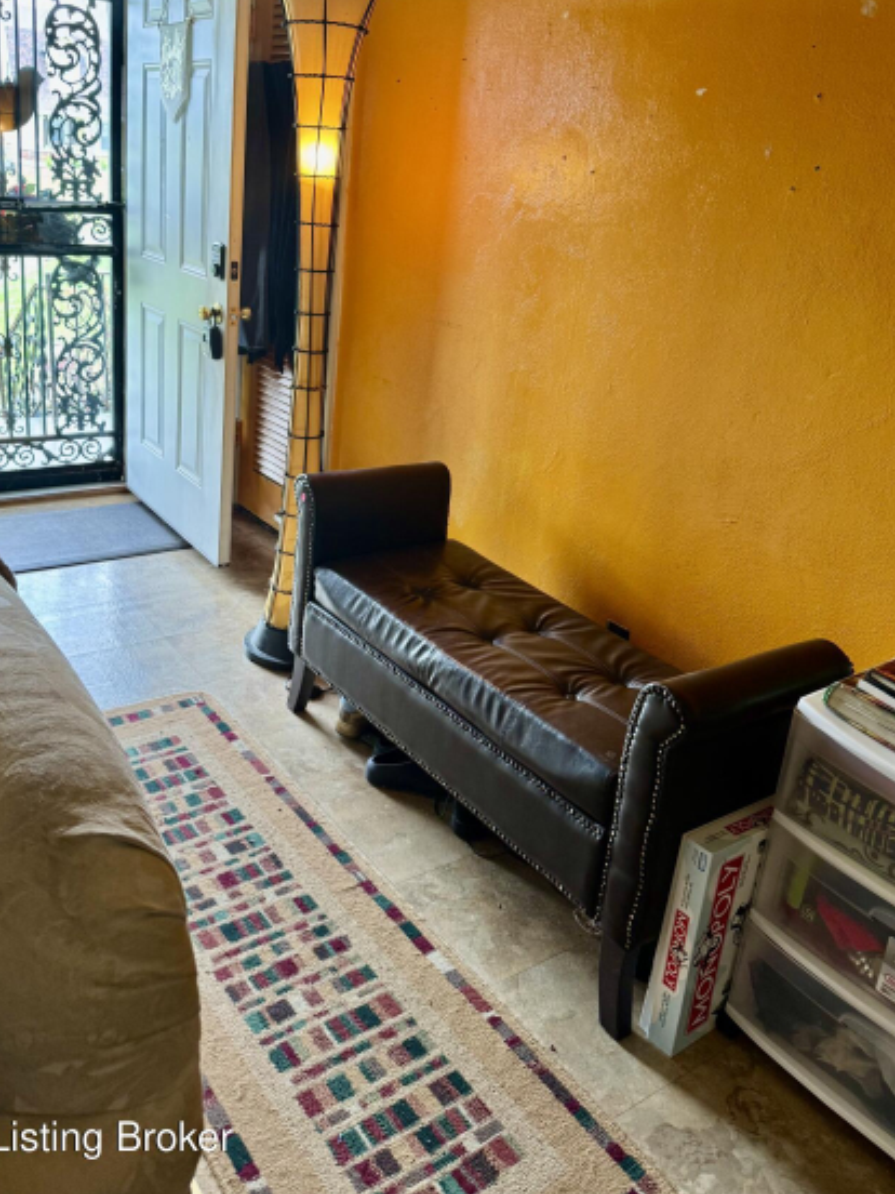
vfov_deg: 61.2
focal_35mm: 29
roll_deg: -5.1
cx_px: 393
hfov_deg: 48.1
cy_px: 481
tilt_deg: -18.4
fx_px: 1000
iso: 200
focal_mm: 6.76
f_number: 1.78
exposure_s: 1/60
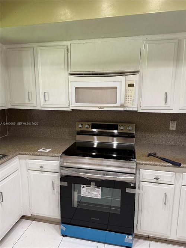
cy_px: 124
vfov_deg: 71.6
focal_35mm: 24
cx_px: 93
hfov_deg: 56.8
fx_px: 172
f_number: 1.78
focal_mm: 6.76
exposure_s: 1/60
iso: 160
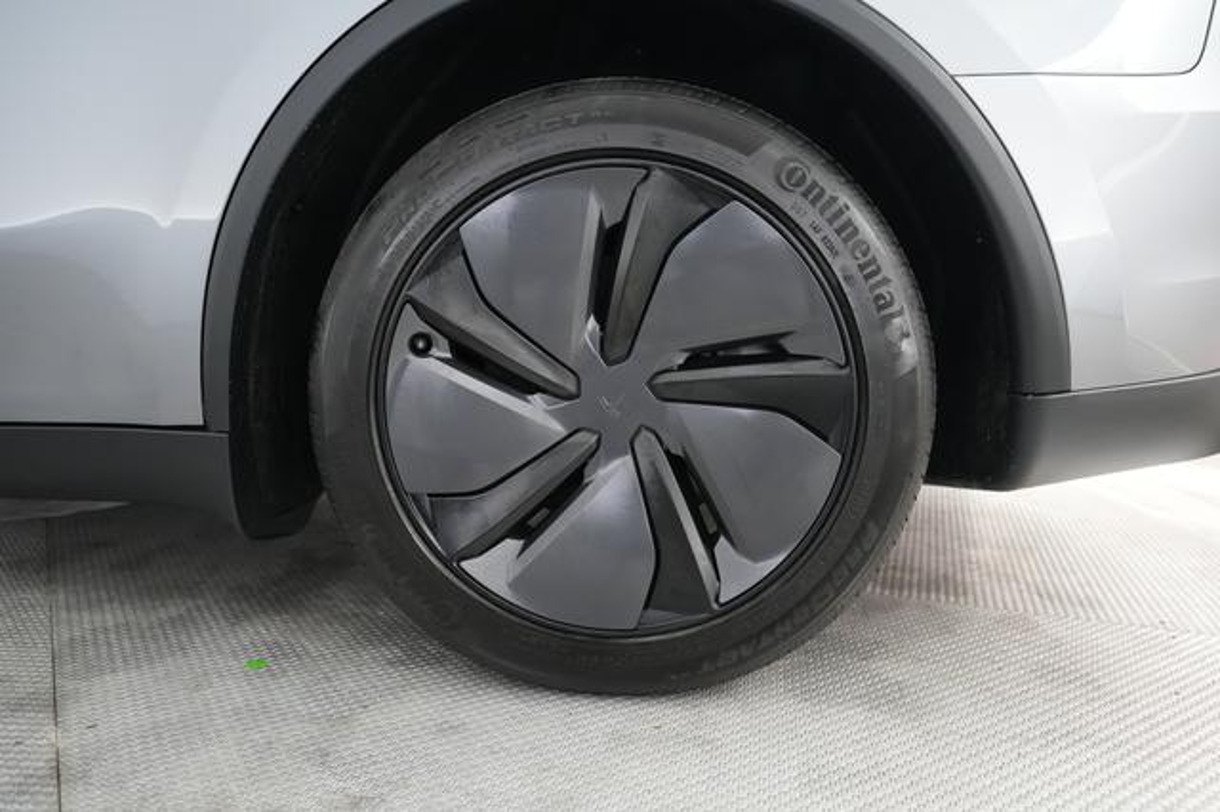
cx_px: 610
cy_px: 406
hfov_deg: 71.5
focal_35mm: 25
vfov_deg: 51.2
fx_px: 847
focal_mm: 25
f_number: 2.8
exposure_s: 1/160
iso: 6400
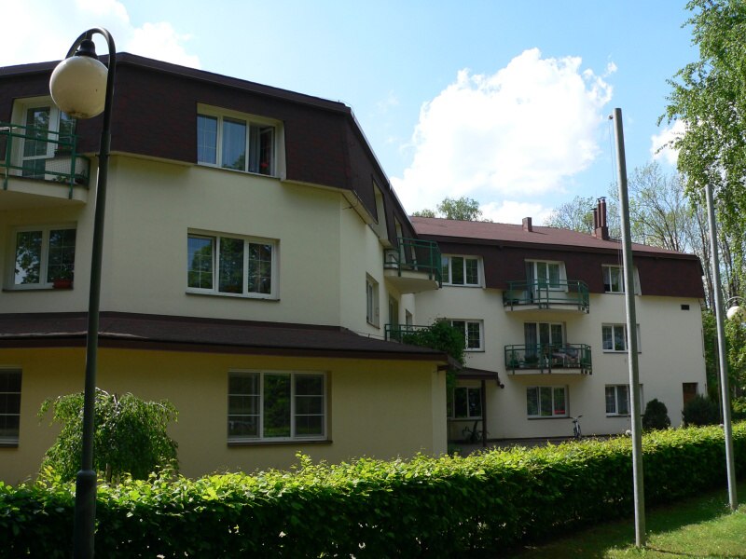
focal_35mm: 36
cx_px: 373
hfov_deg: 51.4
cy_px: 280
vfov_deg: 39.7
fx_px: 776
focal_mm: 6
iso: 80
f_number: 4
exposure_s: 1/400
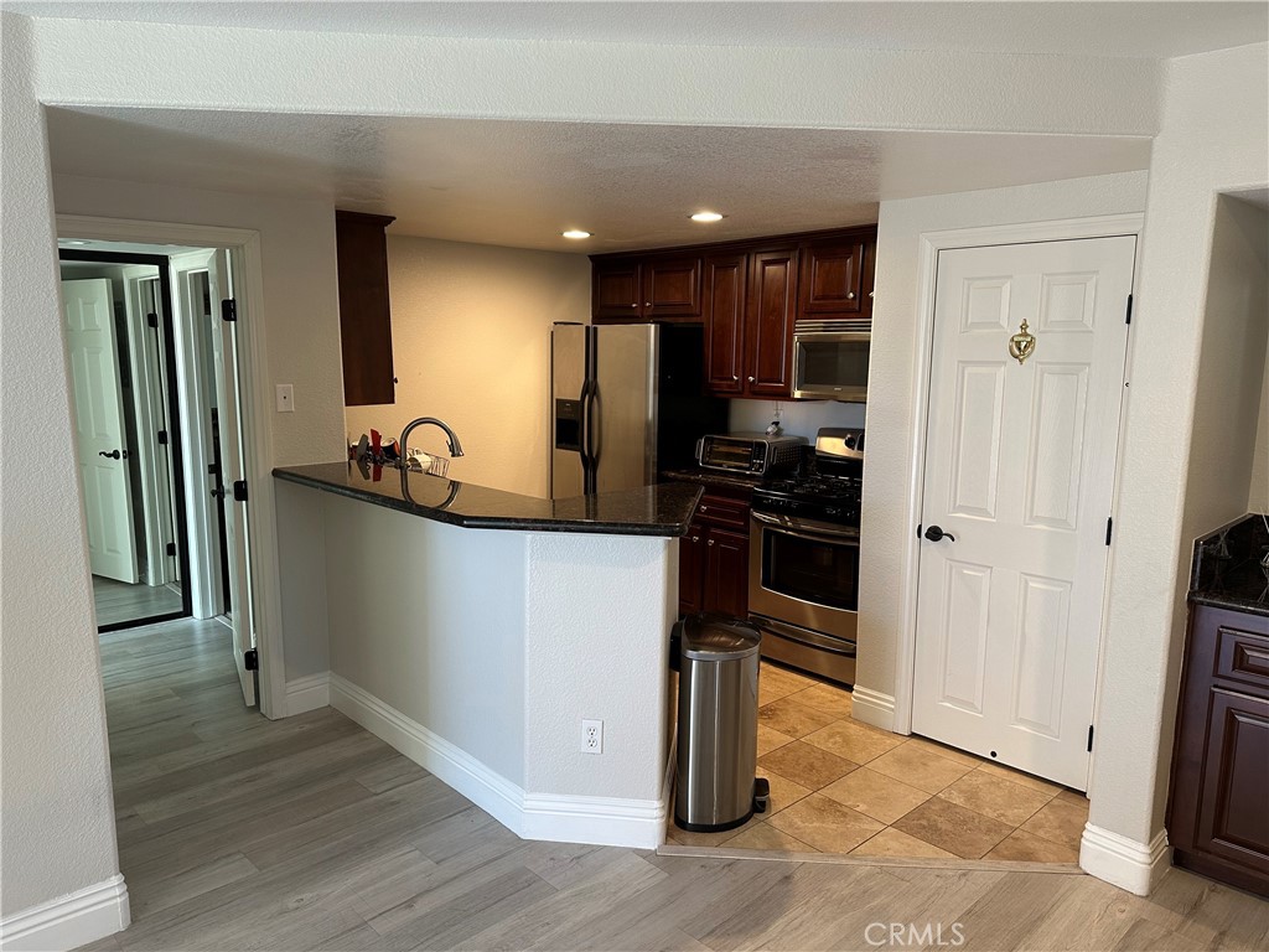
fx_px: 880
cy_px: 476
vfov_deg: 56.8
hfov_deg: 71.6
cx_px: 634
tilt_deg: -9.3
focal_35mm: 24
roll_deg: -0.3
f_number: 1.78
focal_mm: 6.86
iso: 160
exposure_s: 1/60
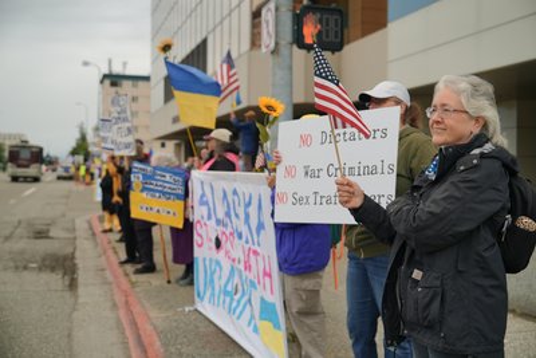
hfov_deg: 45.4
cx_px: 268
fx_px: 640
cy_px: 179
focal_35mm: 43
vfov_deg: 31.2
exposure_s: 1/125
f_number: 3.5
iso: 100
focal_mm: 43
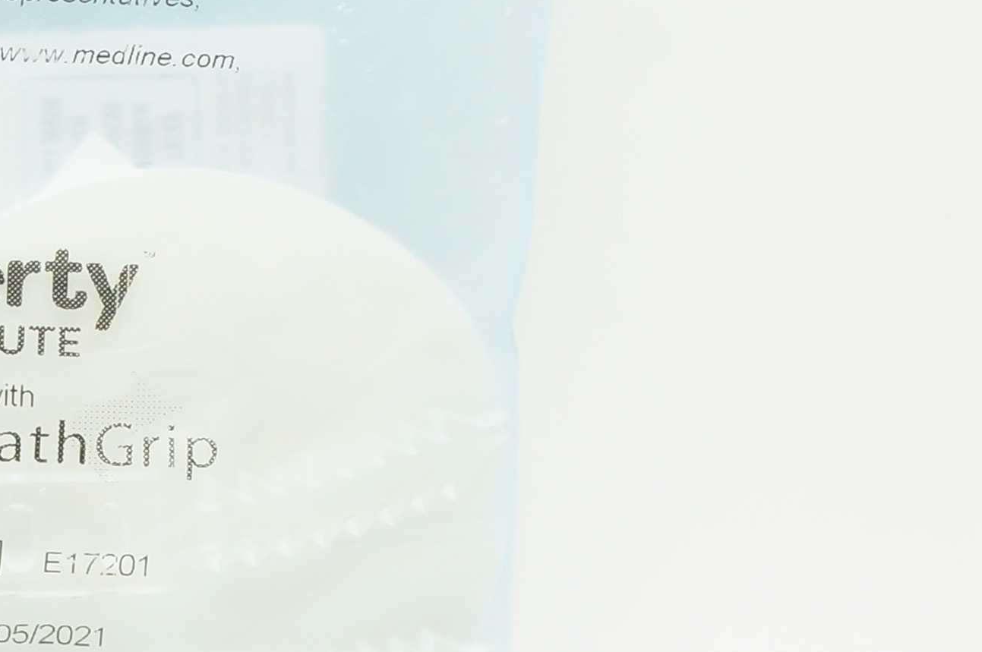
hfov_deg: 17.1
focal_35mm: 114
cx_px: -216
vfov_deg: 12.0
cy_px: 165
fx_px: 3106
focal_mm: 20
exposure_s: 1/15
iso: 400
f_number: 10
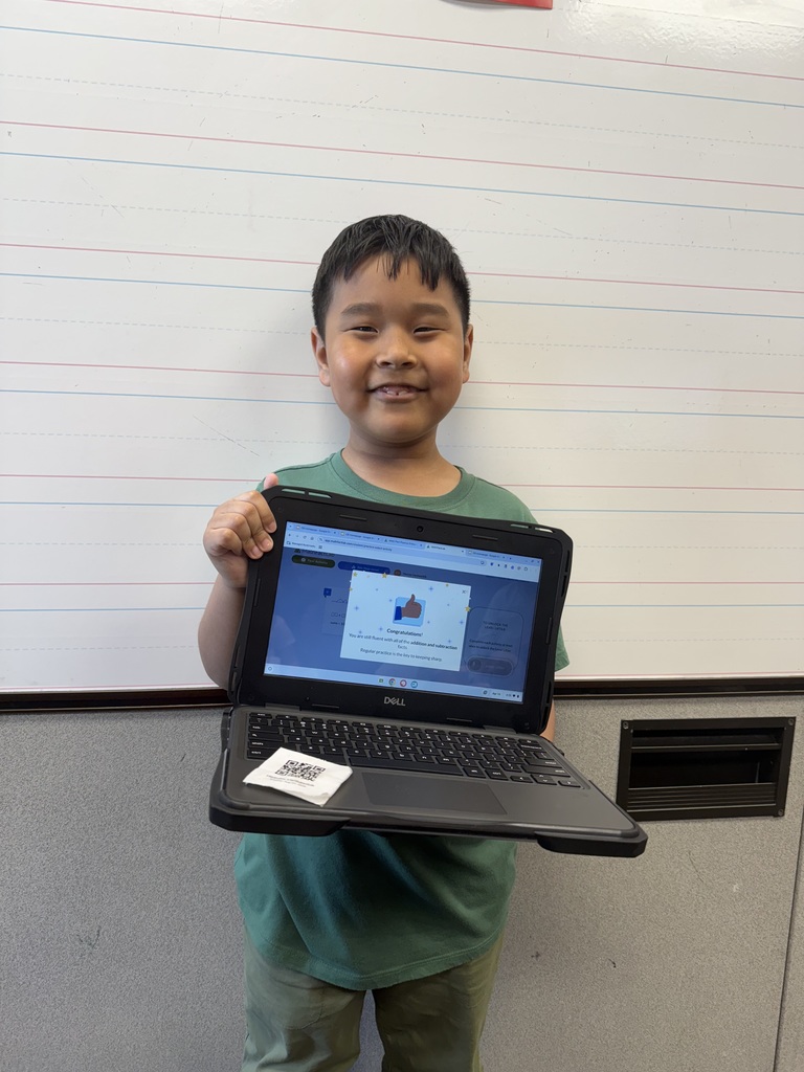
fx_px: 743
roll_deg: -1.4
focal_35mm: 24
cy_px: 536
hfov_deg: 56.8
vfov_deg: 71.6
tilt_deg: -6.6
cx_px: 402
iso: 125
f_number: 1.78
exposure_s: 1/120
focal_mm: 6.76
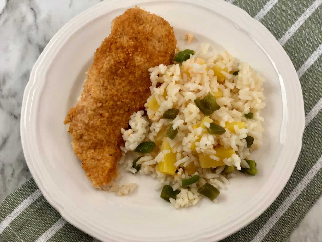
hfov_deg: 36.8
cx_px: 161
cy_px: 121
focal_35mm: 52
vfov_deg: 28.0
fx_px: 484
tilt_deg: -71.7
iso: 100
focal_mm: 6
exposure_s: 1/40
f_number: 2.4
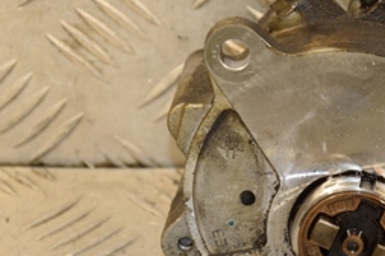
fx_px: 3433
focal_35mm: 321
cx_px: 280
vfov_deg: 4.3
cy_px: 130
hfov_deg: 6.4
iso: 800
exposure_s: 1/160
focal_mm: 85
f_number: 5.6
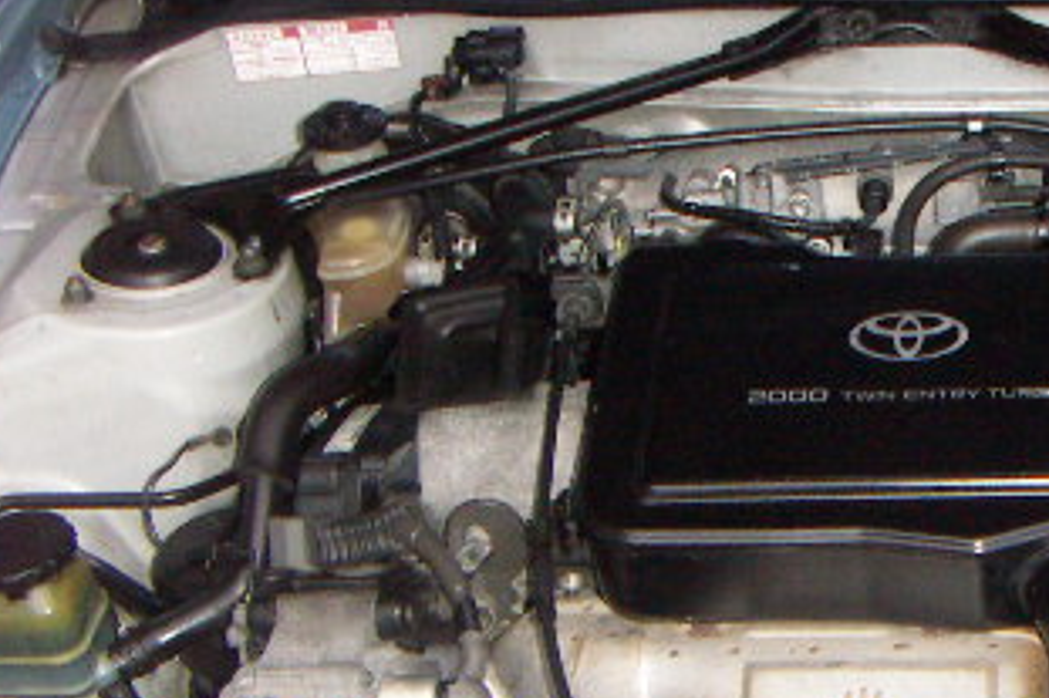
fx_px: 2242
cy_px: 587
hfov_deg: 25.6
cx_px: 921
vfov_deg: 17.5
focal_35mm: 77
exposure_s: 1/50
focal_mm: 4.7
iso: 200
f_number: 2.8
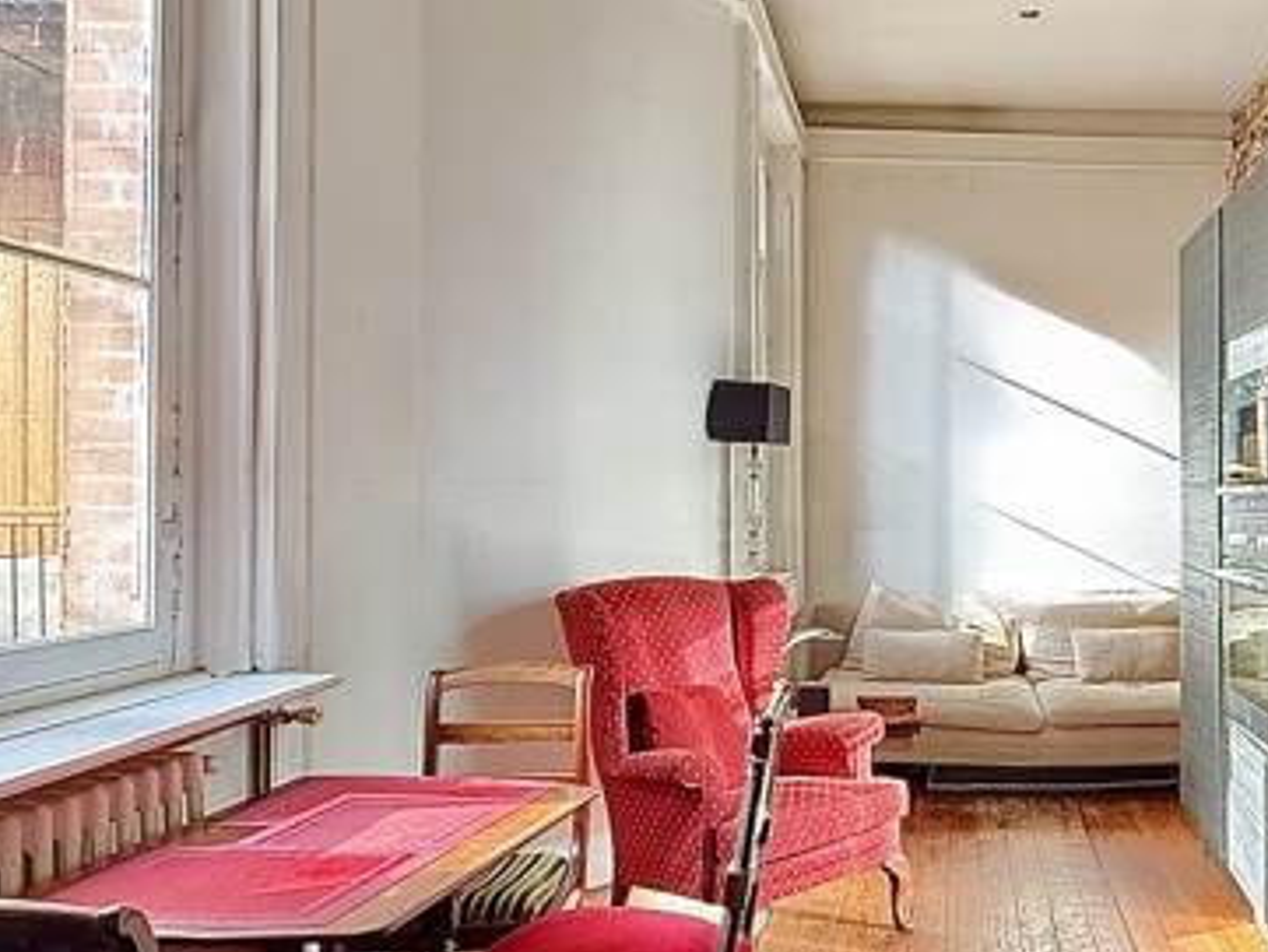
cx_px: 998
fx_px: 1136
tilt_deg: +0.3
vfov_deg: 45.5
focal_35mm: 31
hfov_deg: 54.7
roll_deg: -0.6
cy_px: 488
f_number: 2.2
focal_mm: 2.22
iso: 400
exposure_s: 1/62
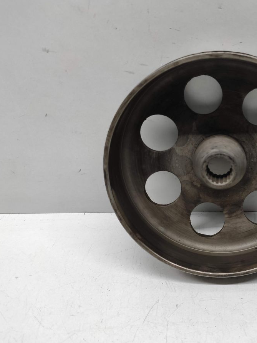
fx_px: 346
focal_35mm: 35
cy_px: 172
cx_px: 214
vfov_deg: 52.6
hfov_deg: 38.8
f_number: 1.75
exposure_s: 1/100
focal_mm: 4.77
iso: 204
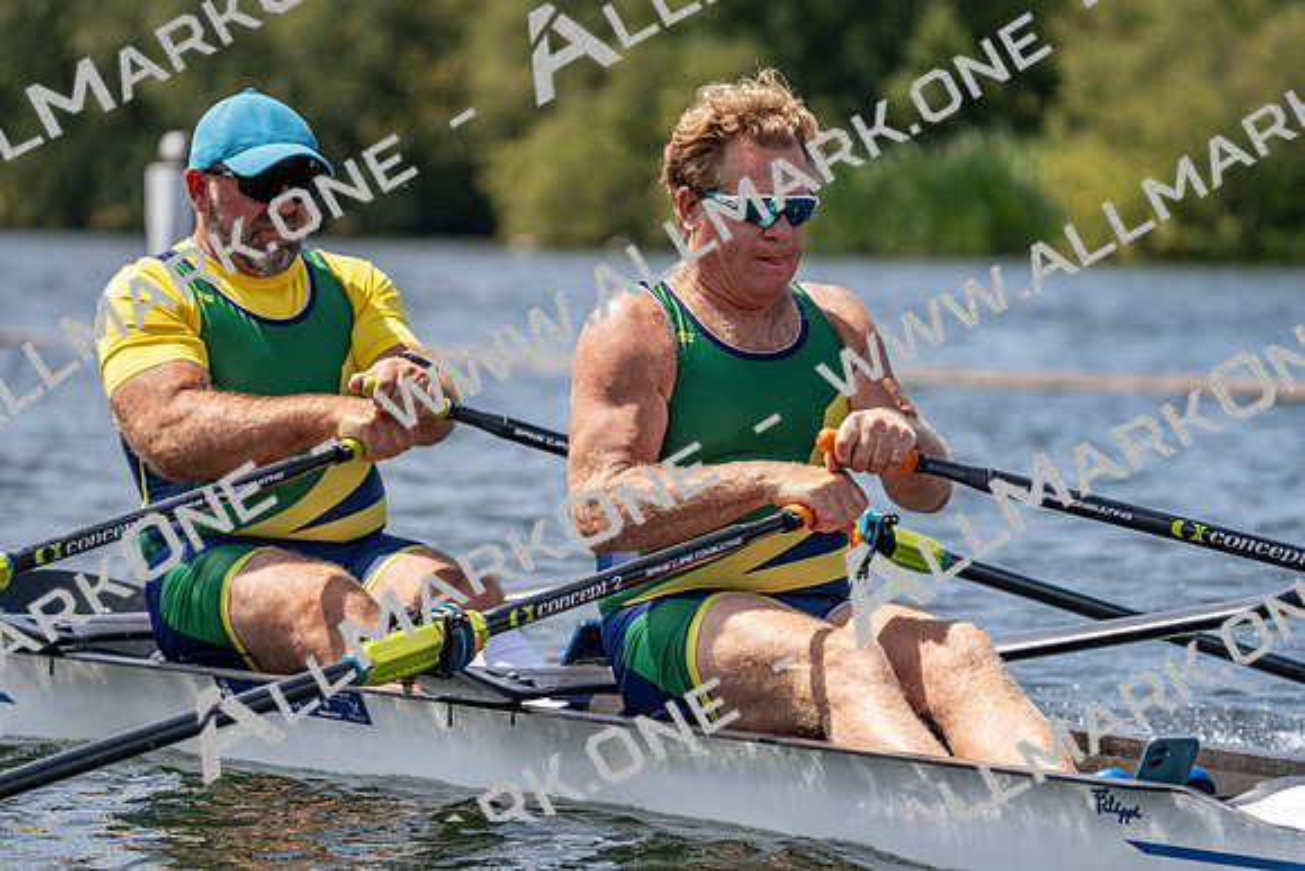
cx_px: 652
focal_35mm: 250
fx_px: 9064
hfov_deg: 8.2
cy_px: 436
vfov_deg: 5.5
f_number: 5.6
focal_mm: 250
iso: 250
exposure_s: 1/2000
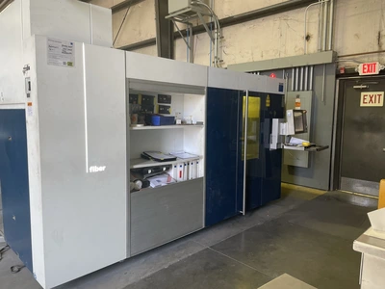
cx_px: 192
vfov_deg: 53.1
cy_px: 144
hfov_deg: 67.3
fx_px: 289
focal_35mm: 26
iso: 100
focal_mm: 4.2
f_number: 1.6
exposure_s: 1/120
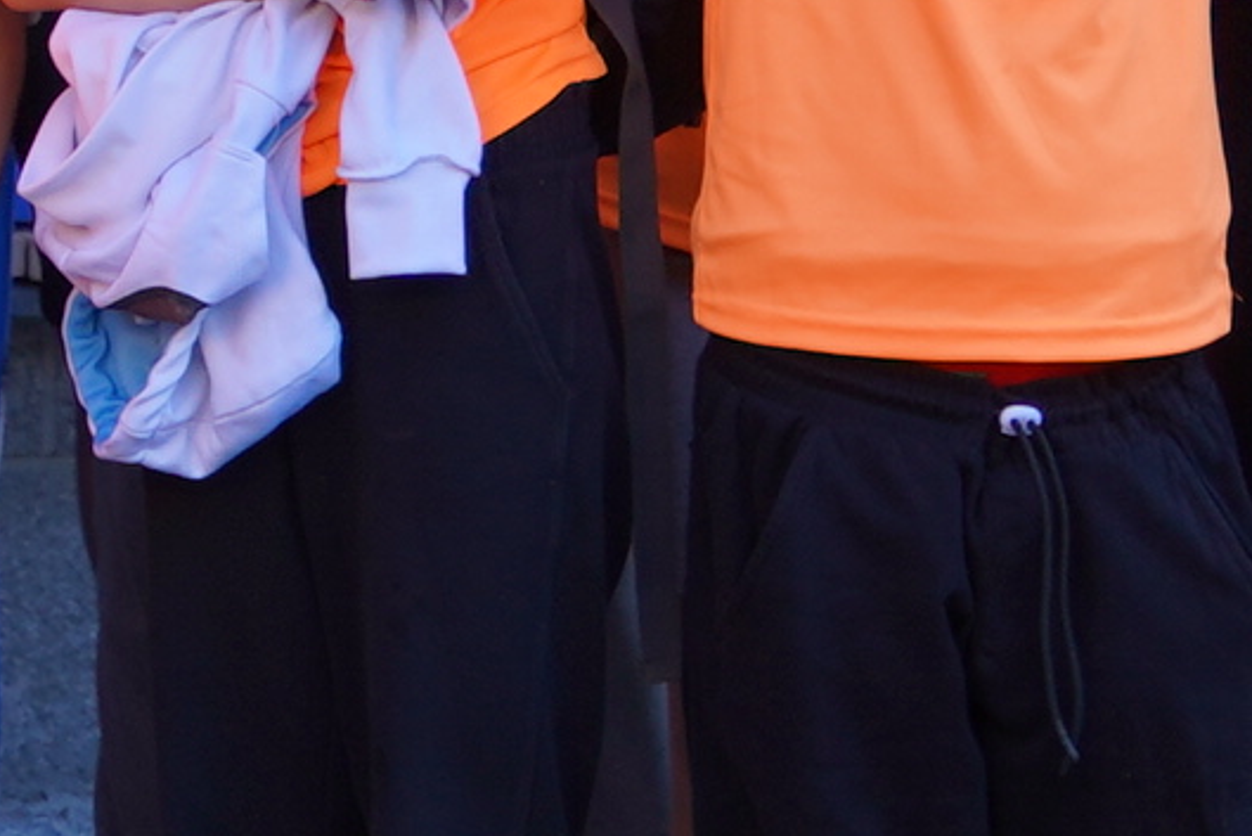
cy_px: -433
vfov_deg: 5.7
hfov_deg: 8.0
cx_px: -1777
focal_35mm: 238
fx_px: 8279
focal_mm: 32
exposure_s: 1/160
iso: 160
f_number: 4
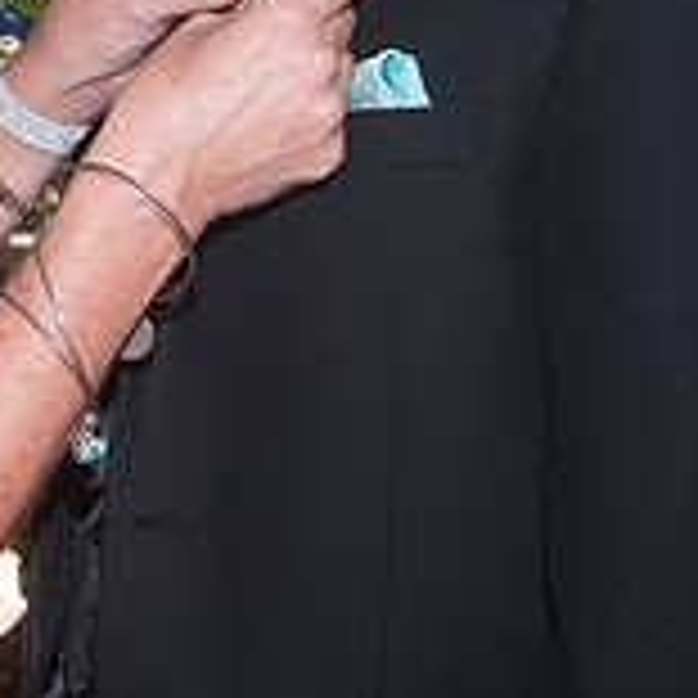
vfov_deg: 10.1
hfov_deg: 10.1
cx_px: -72
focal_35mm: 171
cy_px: -137
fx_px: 3901
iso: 100
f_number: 5.6
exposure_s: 1/250
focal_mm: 36
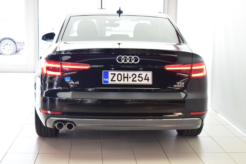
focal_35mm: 68
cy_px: 82
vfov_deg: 20.2
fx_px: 462
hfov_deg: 29.8
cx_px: 123
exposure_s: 1/80
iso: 1600
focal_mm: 45
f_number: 5
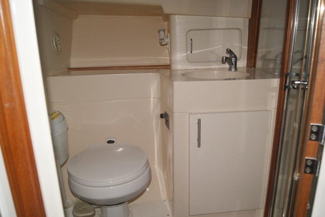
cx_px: 162
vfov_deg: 43.7
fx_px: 271
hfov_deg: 61.9
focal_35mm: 30
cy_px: 108
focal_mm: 20
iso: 400
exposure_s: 1/60
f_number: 5.6
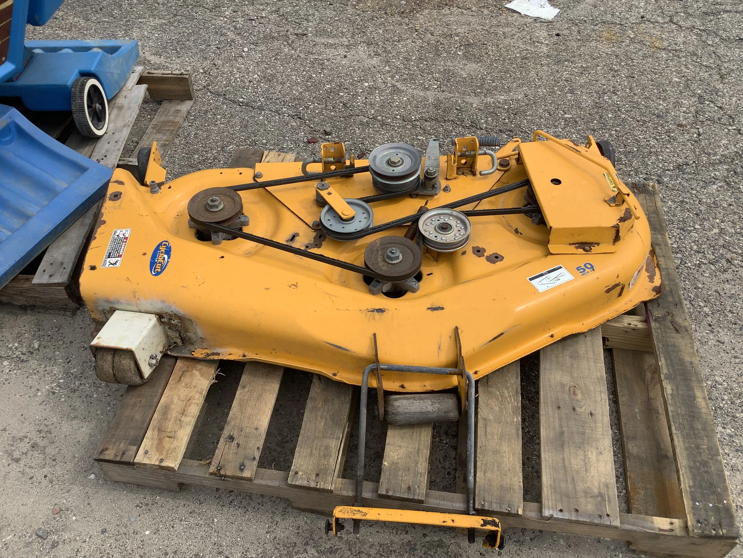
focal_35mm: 31
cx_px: 372
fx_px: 665
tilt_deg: -47.9
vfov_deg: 45.4
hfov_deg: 58.4
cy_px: 279
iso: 25
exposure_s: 1/1131
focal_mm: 3.3
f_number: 2.4
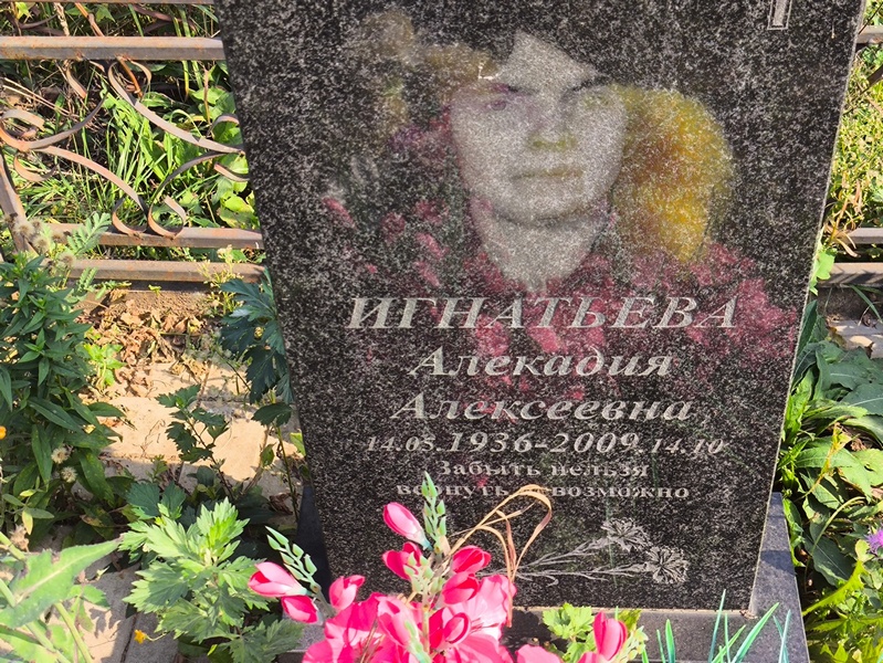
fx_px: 1276
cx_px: 442
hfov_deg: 38.2
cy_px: 332
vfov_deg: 29.1
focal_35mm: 50
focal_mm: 4.71
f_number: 1.7
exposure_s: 1/550
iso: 50
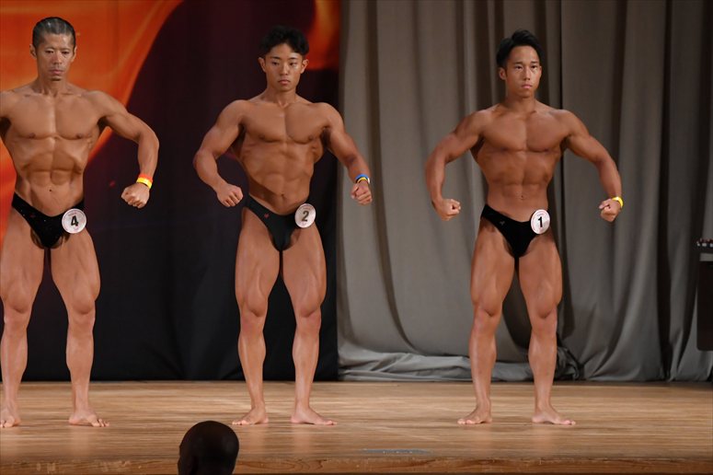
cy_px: 238
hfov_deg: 8.1
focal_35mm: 255
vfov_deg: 5.4
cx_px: 356
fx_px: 5048
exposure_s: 1/400
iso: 3200
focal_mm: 170
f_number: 5.6
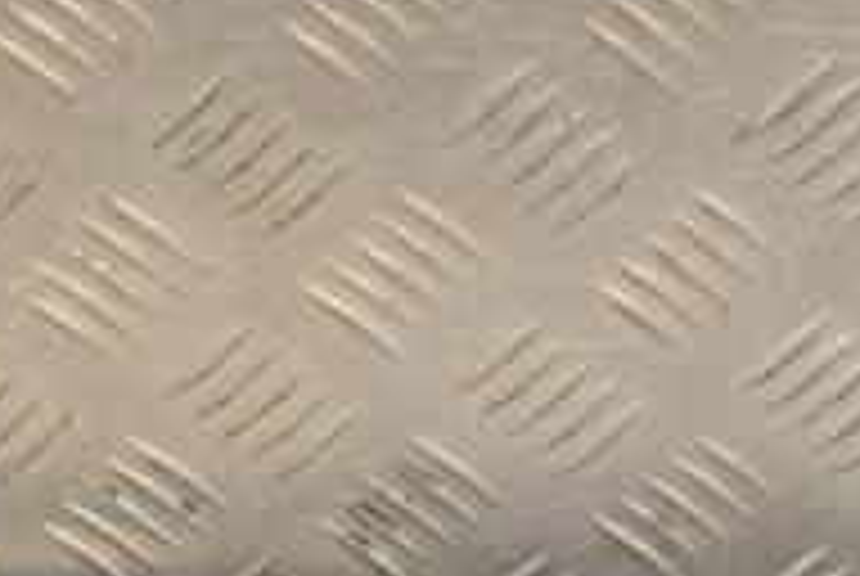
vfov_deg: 8.4
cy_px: 292
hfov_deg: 12.4
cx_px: 639
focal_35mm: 165
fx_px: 3937
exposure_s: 1/200
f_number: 7.1
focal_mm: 35
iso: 800
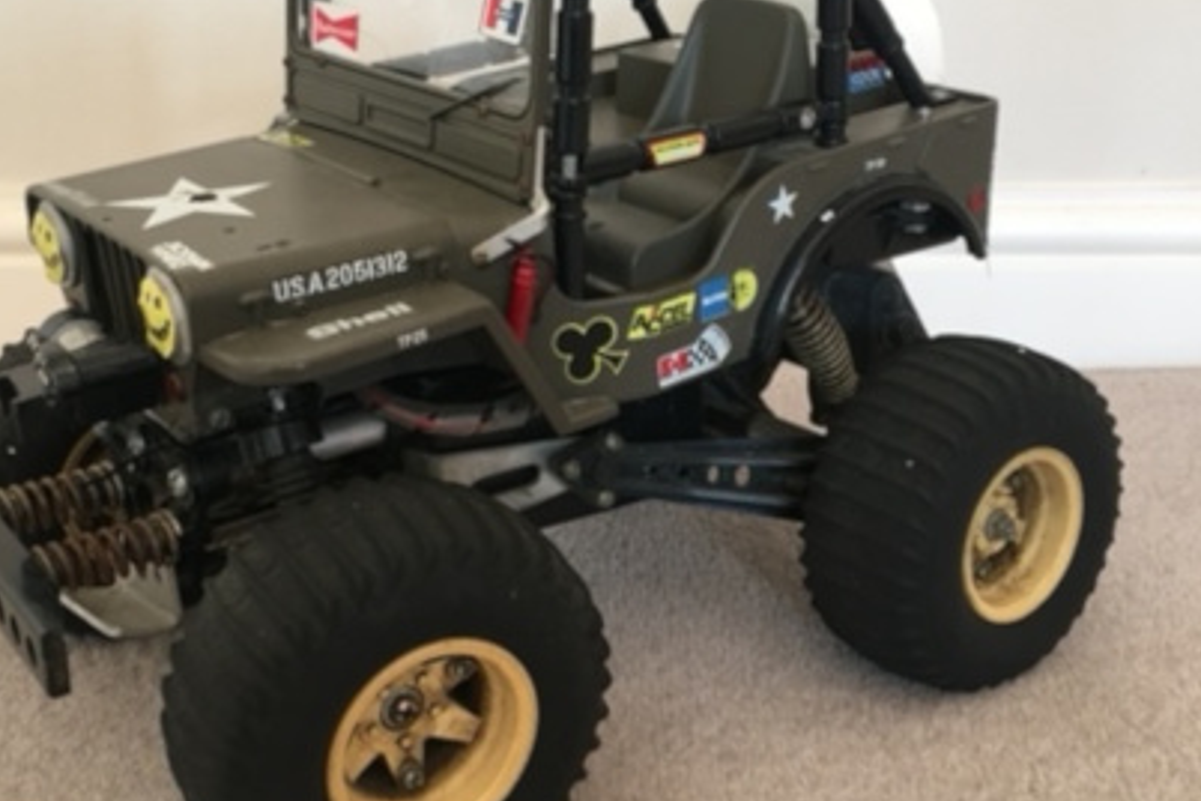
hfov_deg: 43.5
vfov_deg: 29.8
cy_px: 341
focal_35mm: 45
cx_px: 532
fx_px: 1501
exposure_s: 1/17
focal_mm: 4.15
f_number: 2.2
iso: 40
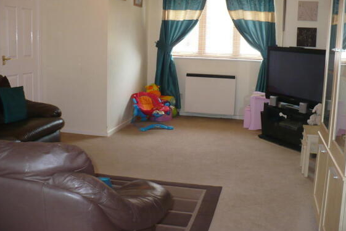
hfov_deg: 48.5
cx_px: 173
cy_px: 101
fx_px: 384
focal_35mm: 40
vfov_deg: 33.4
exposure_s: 1/30
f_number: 2.8
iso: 200
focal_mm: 6.1
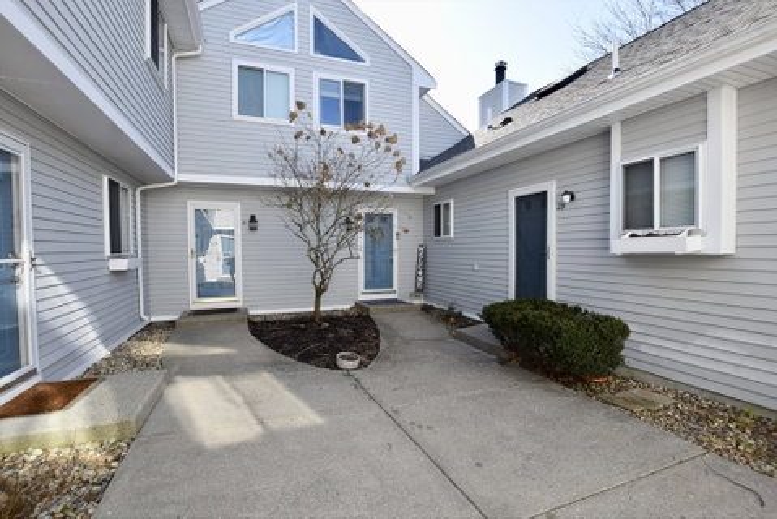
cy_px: 260
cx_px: 388
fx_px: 324
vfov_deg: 77.4
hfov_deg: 100.4
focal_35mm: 15
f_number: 8
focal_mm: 10
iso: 200
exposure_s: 1/250
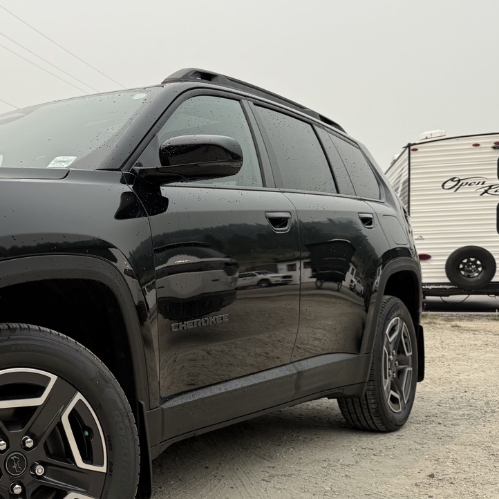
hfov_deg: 32.9
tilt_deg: -2.6
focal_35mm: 47
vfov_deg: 35.9
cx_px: -6
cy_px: 308
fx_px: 767
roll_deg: +0.0
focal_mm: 6.76
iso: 80
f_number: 1.78
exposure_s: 1/3425
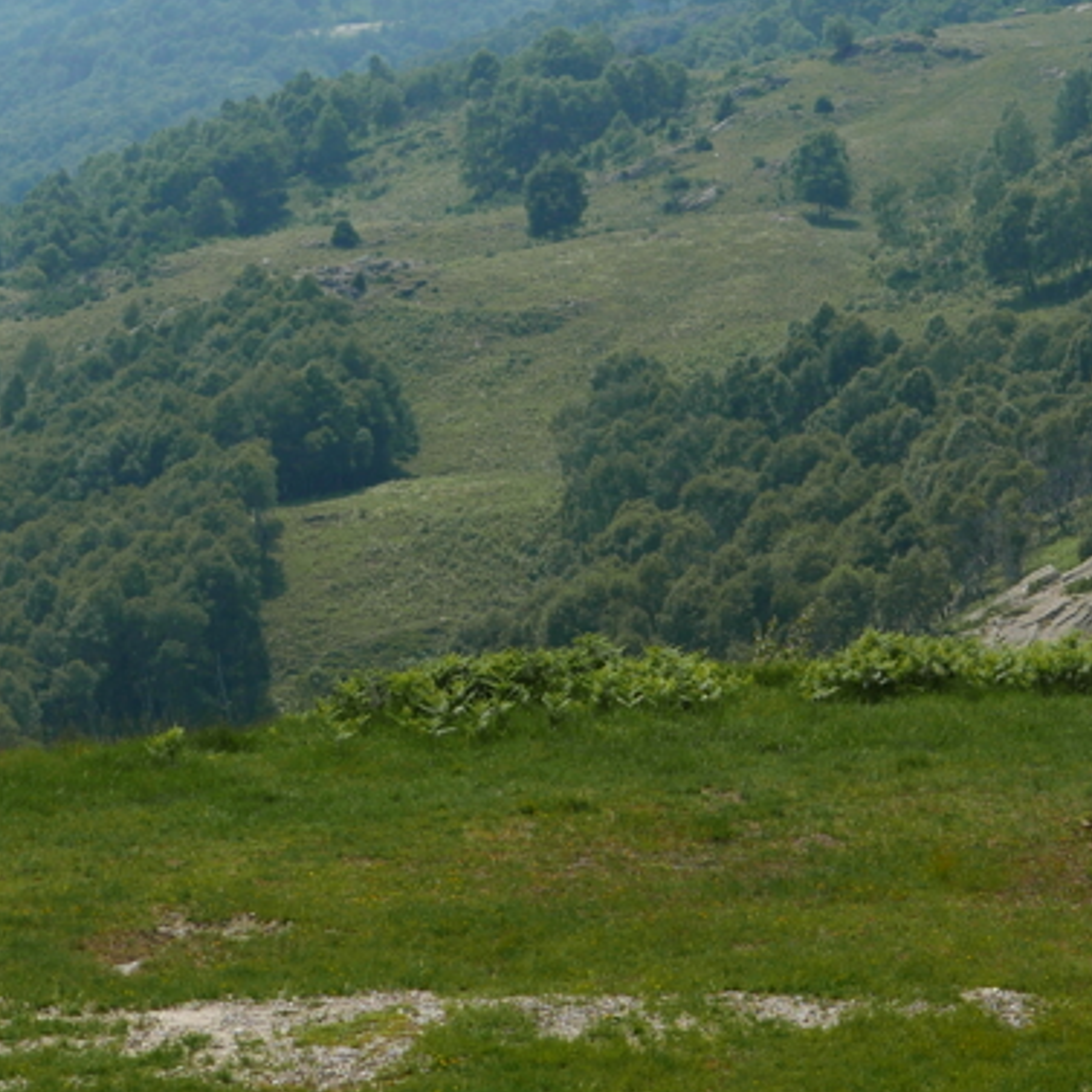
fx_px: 4533
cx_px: 836
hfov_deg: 13.7
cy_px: 203
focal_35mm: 127
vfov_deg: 13.7
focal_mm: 21.3
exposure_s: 1/1000
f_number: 5.6
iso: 200
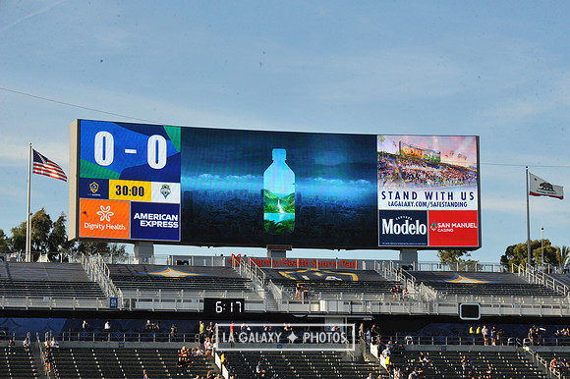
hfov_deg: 19.5
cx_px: 285
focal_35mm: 105
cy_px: 190
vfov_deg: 13.0
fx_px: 1661
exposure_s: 1/1000
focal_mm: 105
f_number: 16
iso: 1600
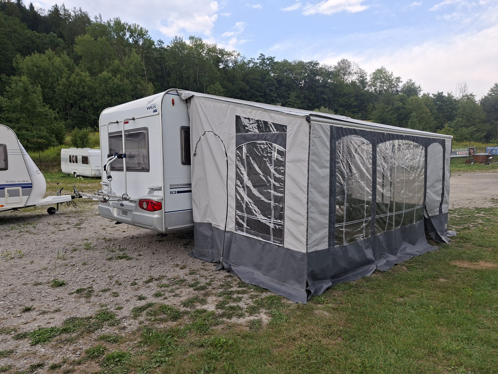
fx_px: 331
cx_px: 249
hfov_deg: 73.9
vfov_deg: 58.9
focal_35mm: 23
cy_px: 187
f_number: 1.8
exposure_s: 1/649
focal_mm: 5.54
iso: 40
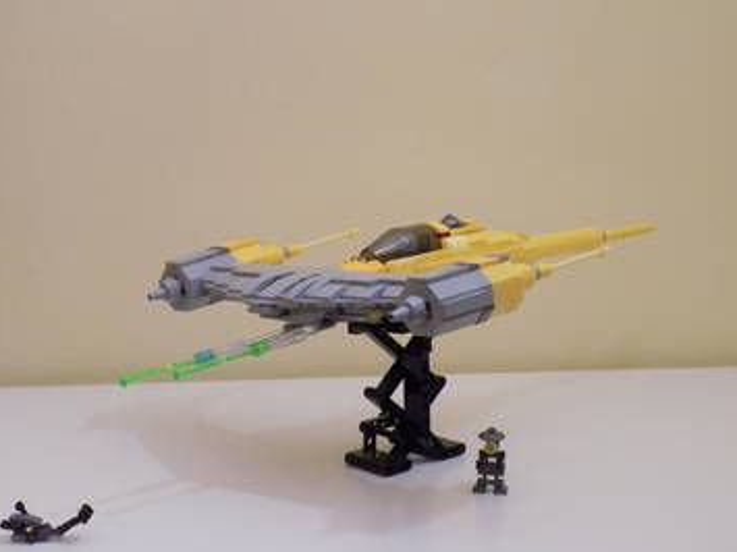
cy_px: 278
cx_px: 367
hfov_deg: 27.4
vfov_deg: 20.7
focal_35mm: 71
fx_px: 1511
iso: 400
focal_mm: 12.5
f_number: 4.2
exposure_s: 1/4
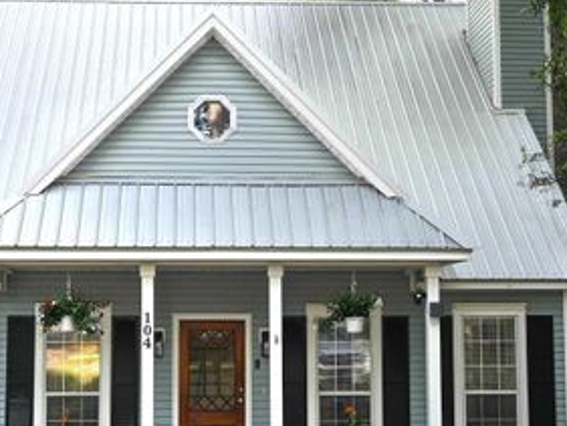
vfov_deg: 27.5
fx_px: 868
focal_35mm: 53
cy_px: 232
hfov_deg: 36.0
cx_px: 218
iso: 200
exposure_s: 1/160
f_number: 4.5
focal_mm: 21
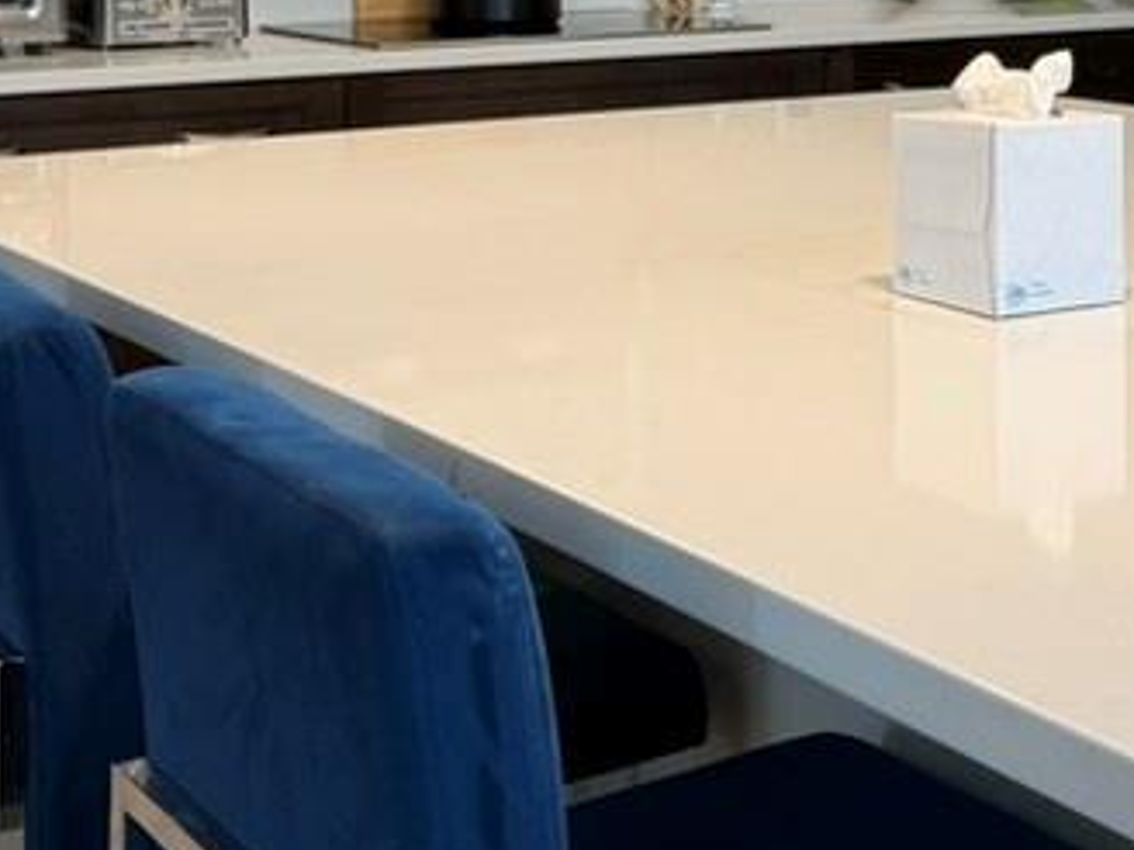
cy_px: -73
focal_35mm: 75
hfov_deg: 25.8
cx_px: 799
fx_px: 2457
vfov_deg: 18.9
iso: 160
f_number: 1.78
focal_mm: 6.76
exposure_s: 1/120
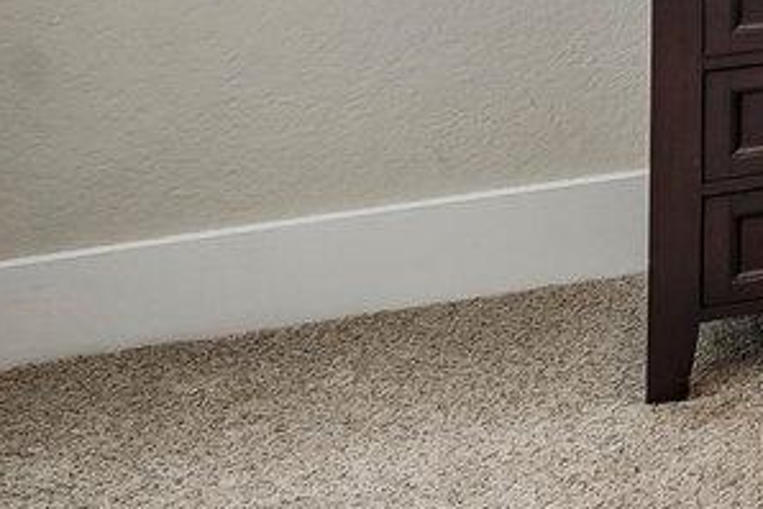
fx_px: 2332
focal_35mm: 110
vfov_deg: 11.0
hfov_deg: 10.6
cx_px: 2432
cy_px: -600
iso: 500
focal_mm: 16
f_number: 8
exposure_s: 1/80
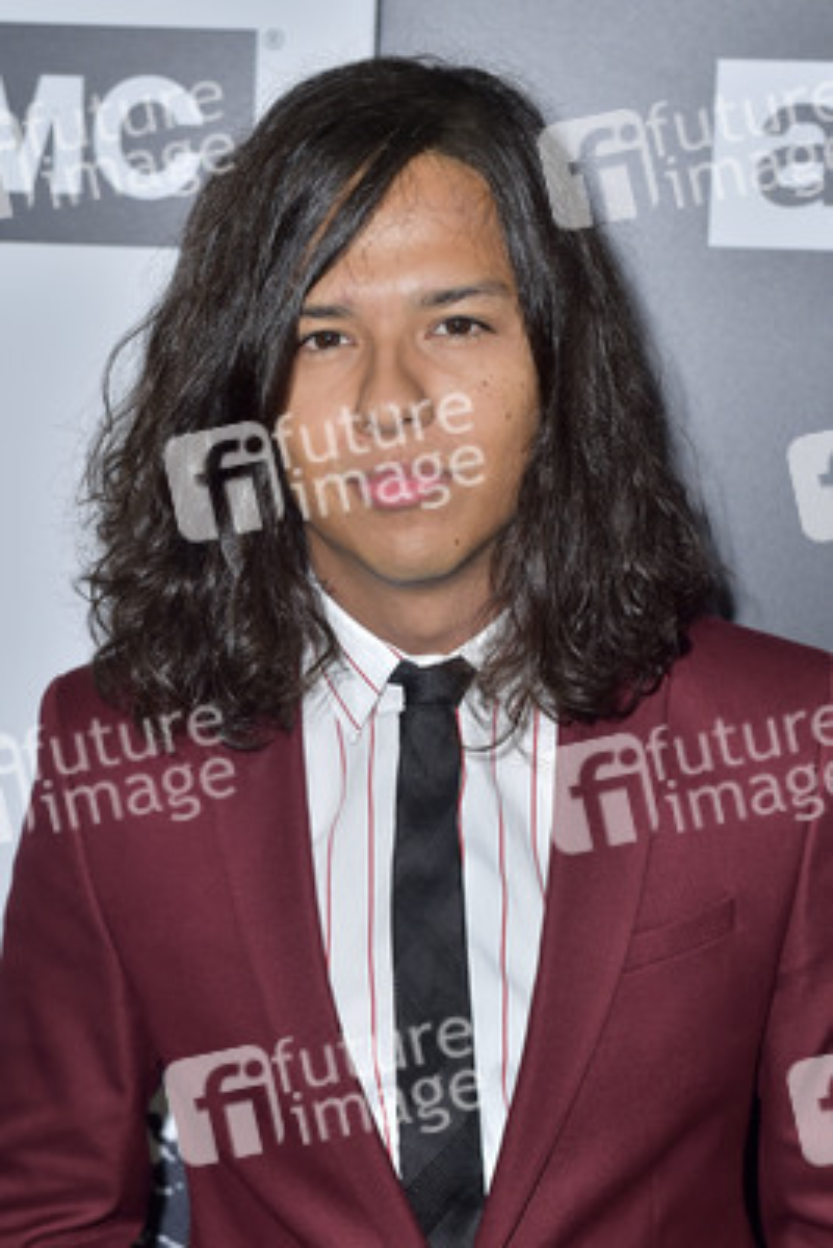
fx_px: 2427
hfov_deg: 19.5
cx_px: 416
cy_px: 624
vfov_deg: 28.8
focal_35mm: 70
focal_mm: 70
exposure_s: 1/200
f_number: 5.6
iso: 400
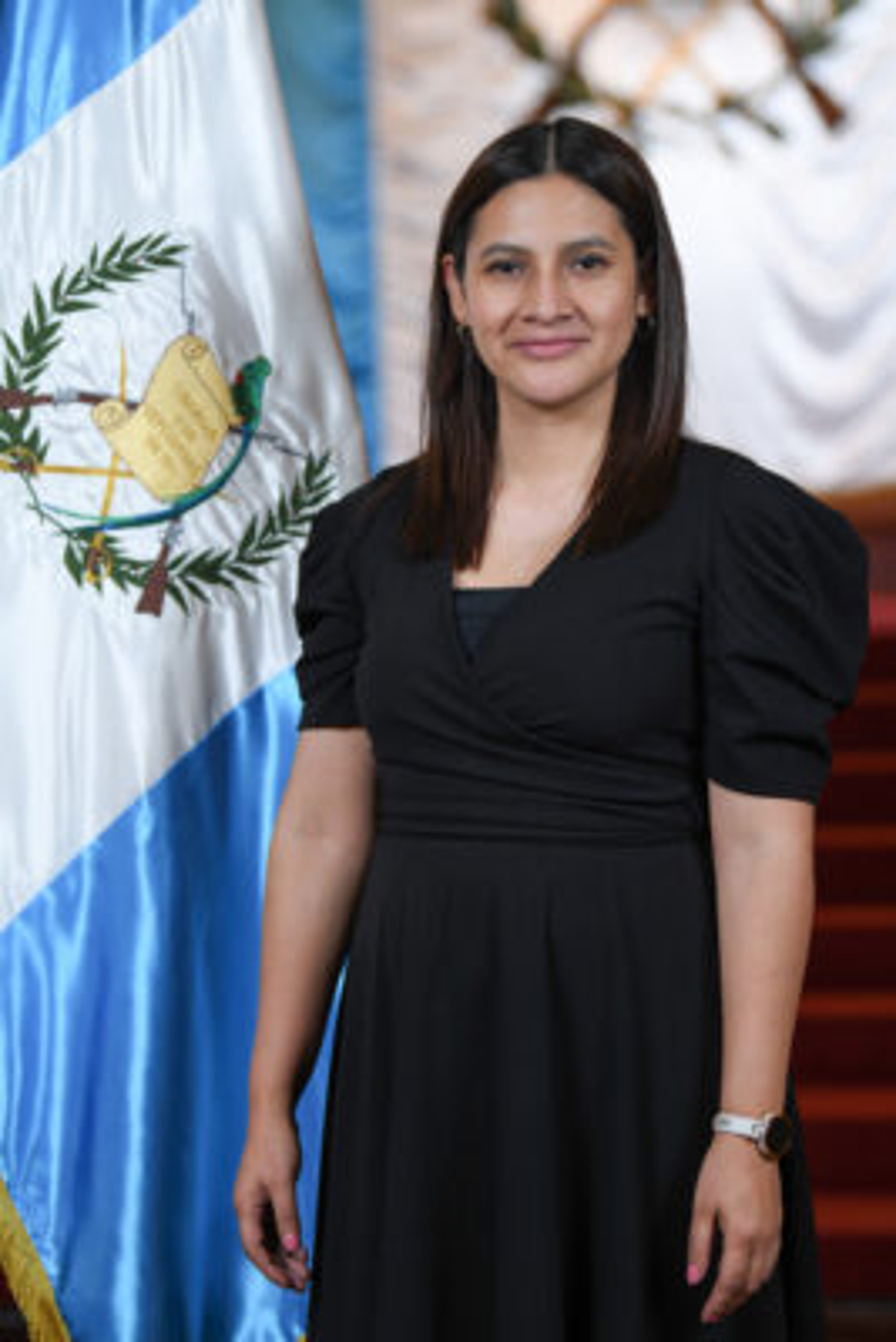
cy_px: 671
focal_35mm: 98
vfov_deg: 20.8
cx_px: 448
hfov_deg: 14.0
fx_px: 3655
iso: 320
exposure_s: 1/160
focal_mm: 98
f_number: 3.2
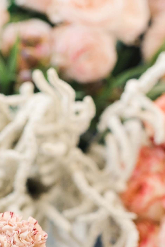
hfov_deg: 6.5
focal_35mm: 212
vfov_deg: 9.6
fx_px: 1456
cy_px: 301
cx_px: 36
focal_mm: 50
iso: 250
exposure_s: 1/160
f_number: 2
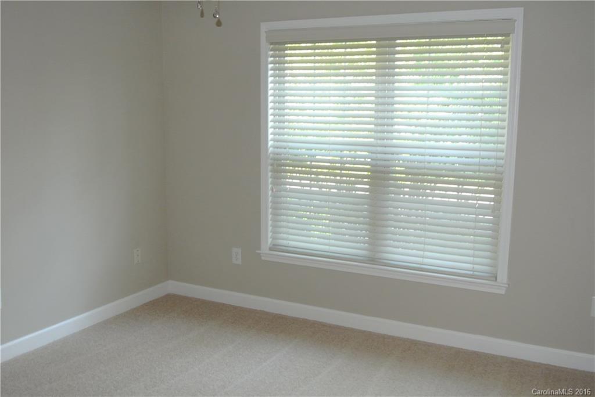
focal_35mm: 37
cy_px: 198
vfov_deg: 36.0
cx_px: 298
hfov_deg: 51.9
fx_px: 612
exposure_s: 1/60
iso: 800
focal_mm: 14
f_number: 4
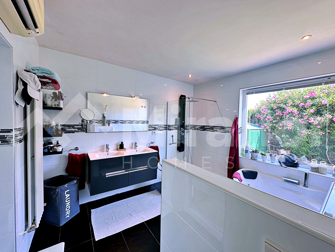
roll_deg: -1.4
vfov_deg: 85.7
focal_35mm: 14
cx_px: 168
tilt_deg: -2.8
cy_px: 126
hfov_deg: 102.1
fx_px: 135
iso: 80
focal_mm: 2.22
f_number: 2.2
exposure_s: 1/100
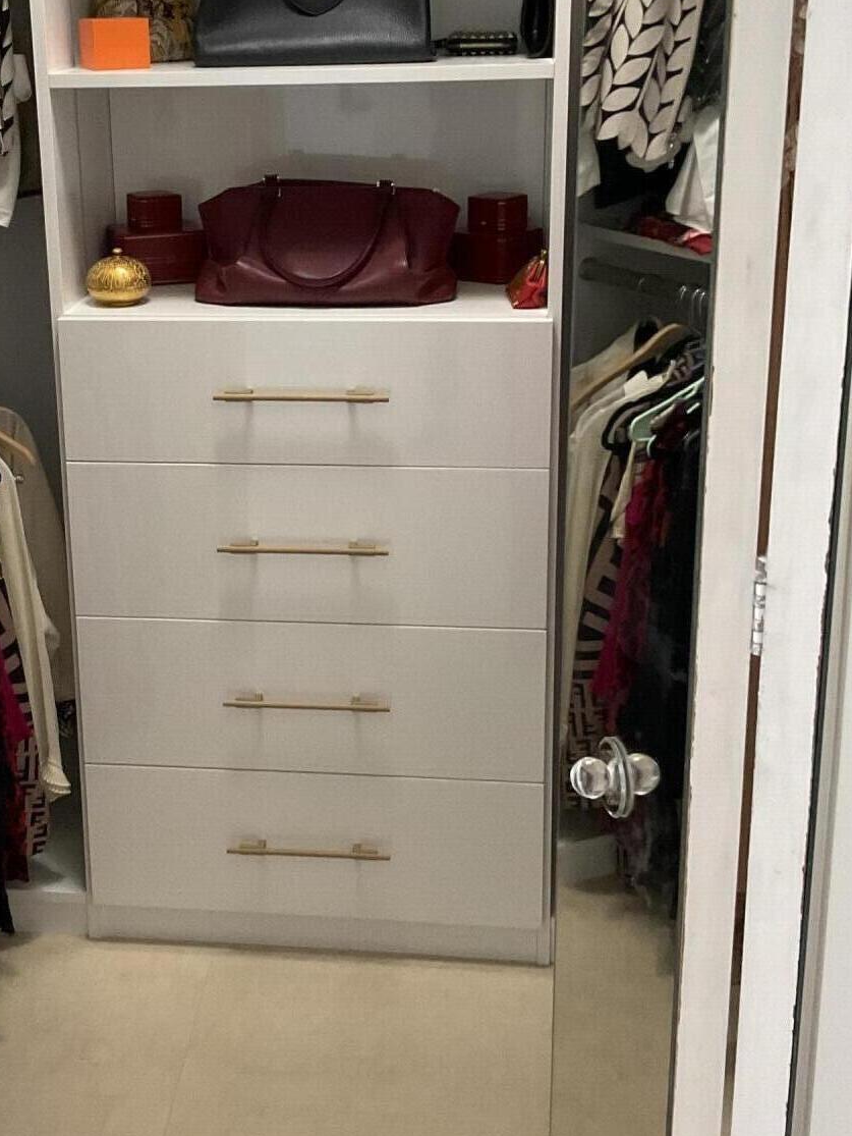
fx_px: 1706
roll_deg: +2.1
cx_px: 248
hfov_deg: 27.8
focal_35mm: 52
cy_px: 455
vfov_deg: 36.7
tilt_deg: -16.3
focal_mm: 3
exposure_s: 1/60
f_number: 1.8
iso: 125
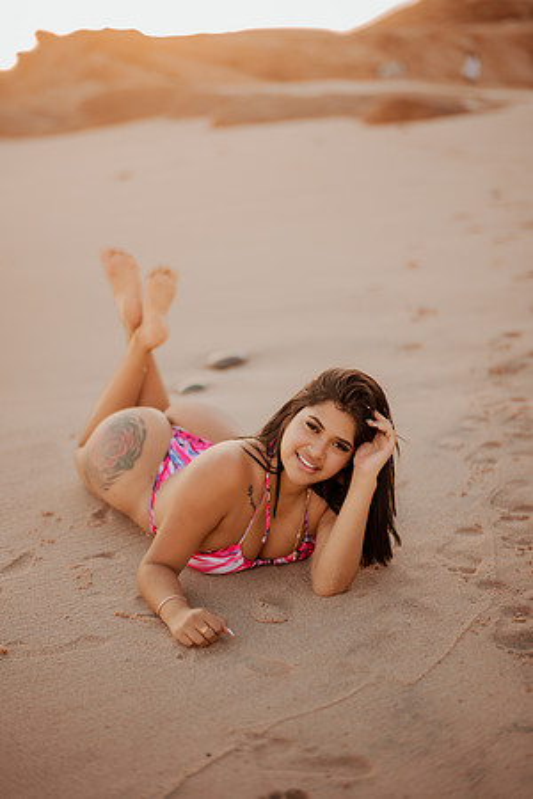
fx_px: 1288
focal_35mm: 58
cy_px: 400
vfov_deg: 34.5
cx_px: 266
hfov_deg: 23.4
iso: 125
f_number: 1.4
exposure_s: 1/640
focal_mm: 58
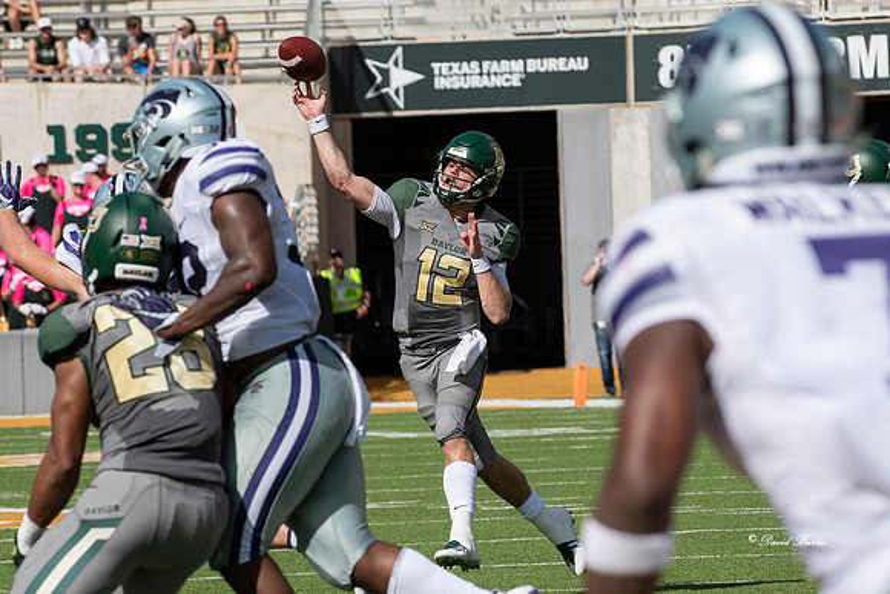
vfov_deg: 3.2
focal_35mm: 424
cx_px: 411
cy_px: 369
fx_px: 10474
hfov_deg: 4.9
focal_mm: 190
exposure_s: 1/1600
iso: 250
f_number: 6.3
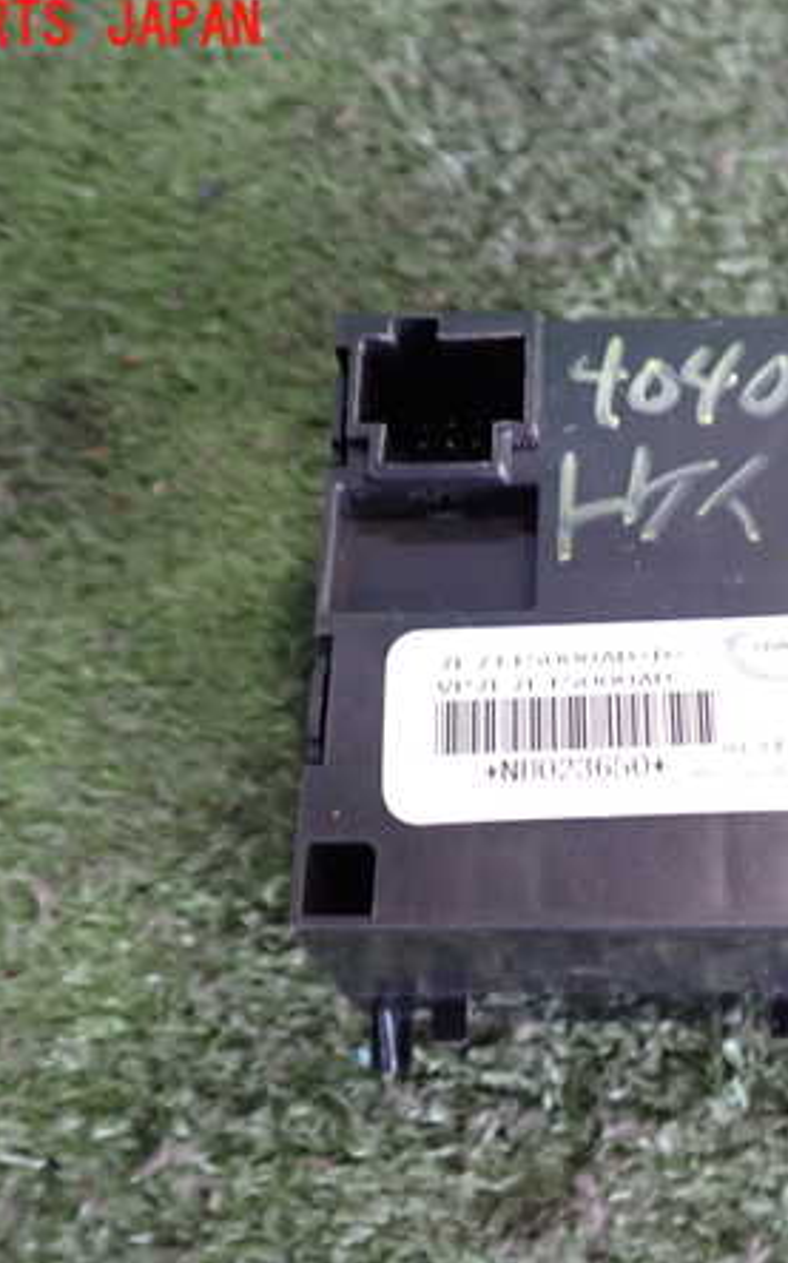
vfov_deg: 46.2
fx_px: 1479
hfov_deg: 29.3
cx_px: 597
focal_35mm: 43
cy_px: 632
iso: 400
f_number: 2.3
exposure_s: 1/30
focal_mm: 5.4
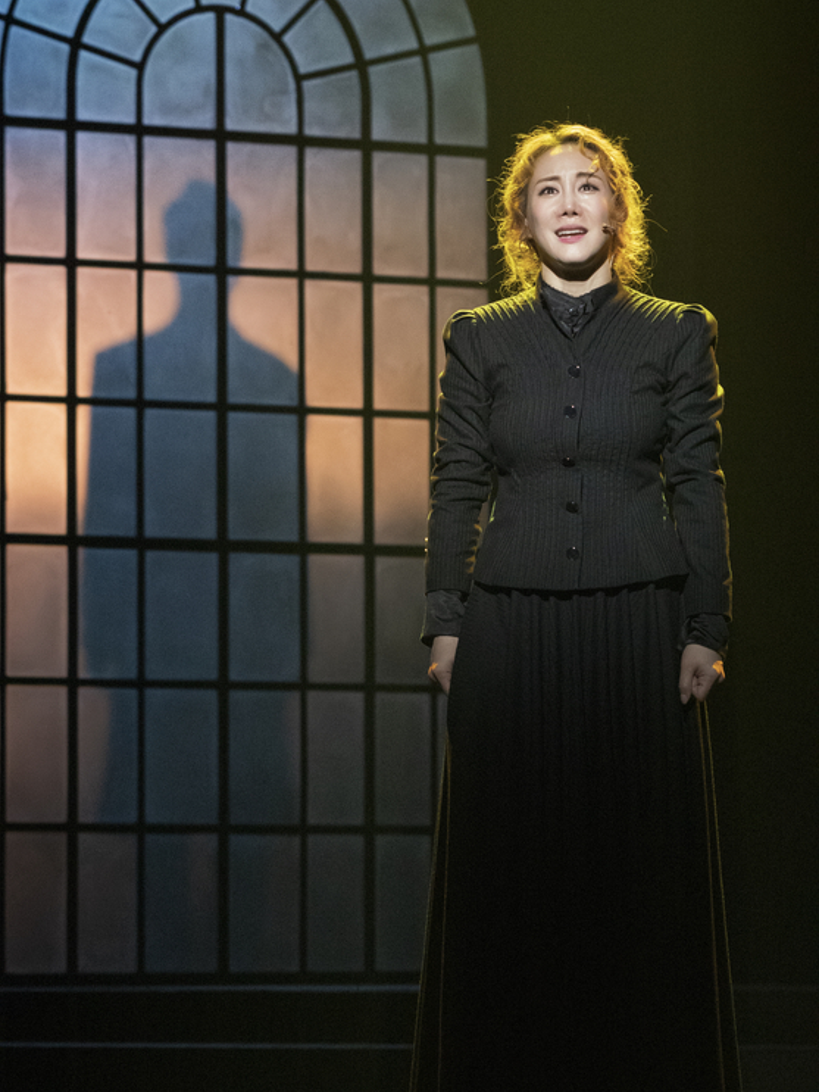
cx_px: 410
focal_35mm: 163
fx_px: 5139
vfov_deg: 12.1
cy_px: 517
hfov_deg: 9.1
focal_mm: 100
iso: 8000
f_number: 5.6
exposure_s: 1/125
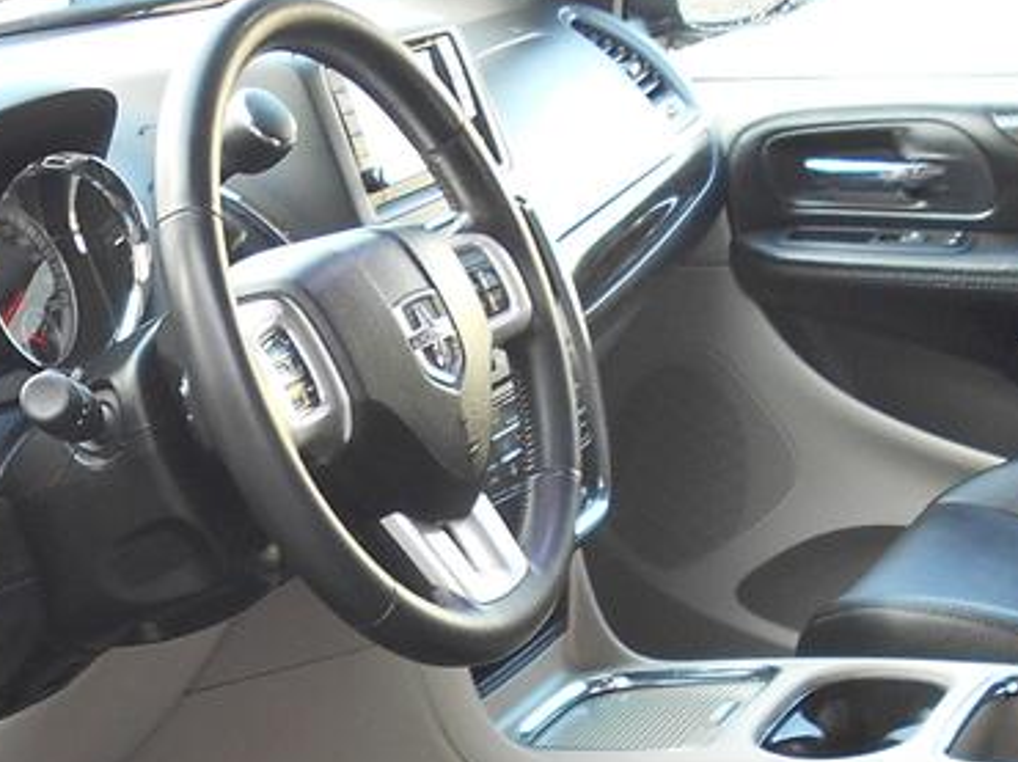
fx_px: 2645
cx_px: 3
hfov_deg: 21.1
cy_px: 883
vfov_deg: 15.8
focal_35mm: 90
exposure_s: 1/30
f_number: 3.2
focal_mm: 4.6
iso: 125
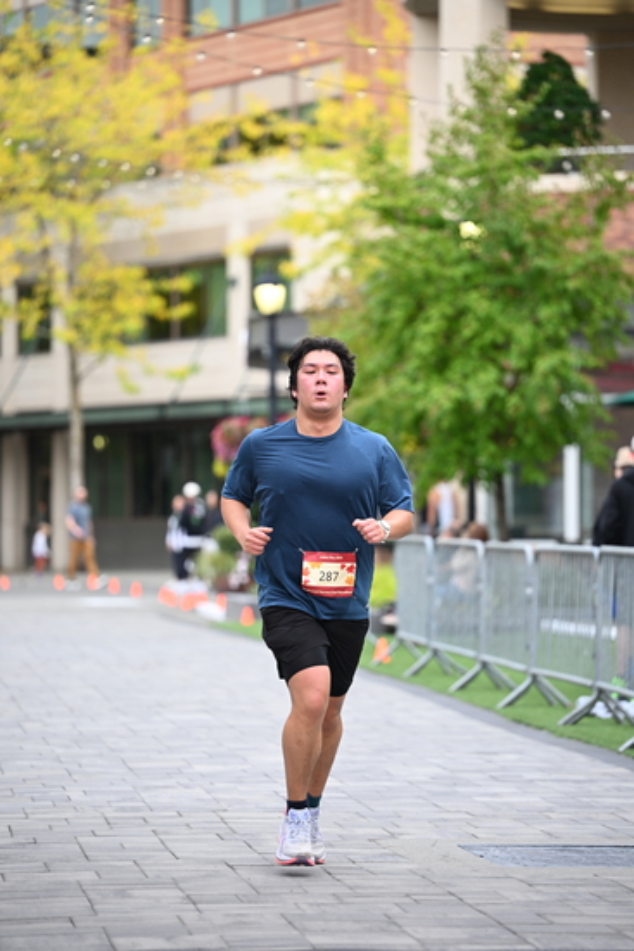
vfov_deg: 13.7
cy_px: 476
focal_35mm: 150
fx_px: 3960
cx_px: 317
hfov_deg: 9.2
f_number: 2.8
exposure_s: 1/1250
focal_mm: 150
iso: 640
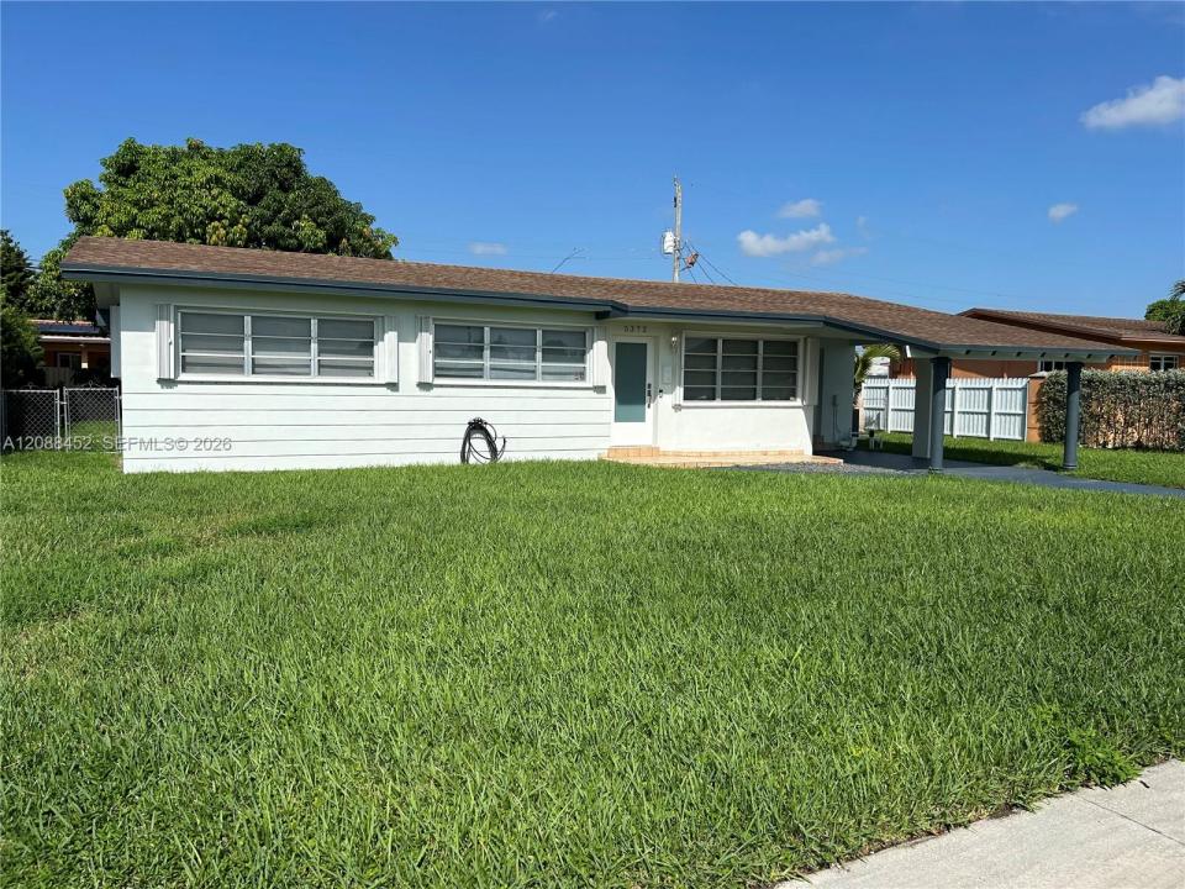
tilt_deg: -4.2
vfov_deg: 53.1
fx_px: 890
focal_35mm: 26
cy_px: 444
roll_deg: -0.7
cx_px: 592
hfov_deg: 67.3
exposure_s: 1/6579
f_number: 1.5
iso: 50
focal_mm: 5.7
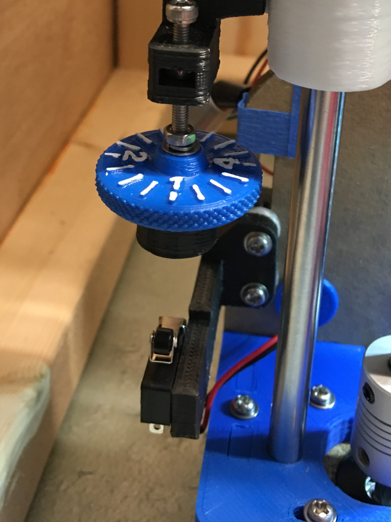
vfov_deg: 61.7
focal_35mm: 29
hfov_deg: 48.2
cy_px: 261
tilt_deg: -21.7
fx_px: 437
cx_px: 196
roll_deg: -2.8
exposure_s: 1/10
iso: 80
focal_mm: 4.15
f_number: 2.2
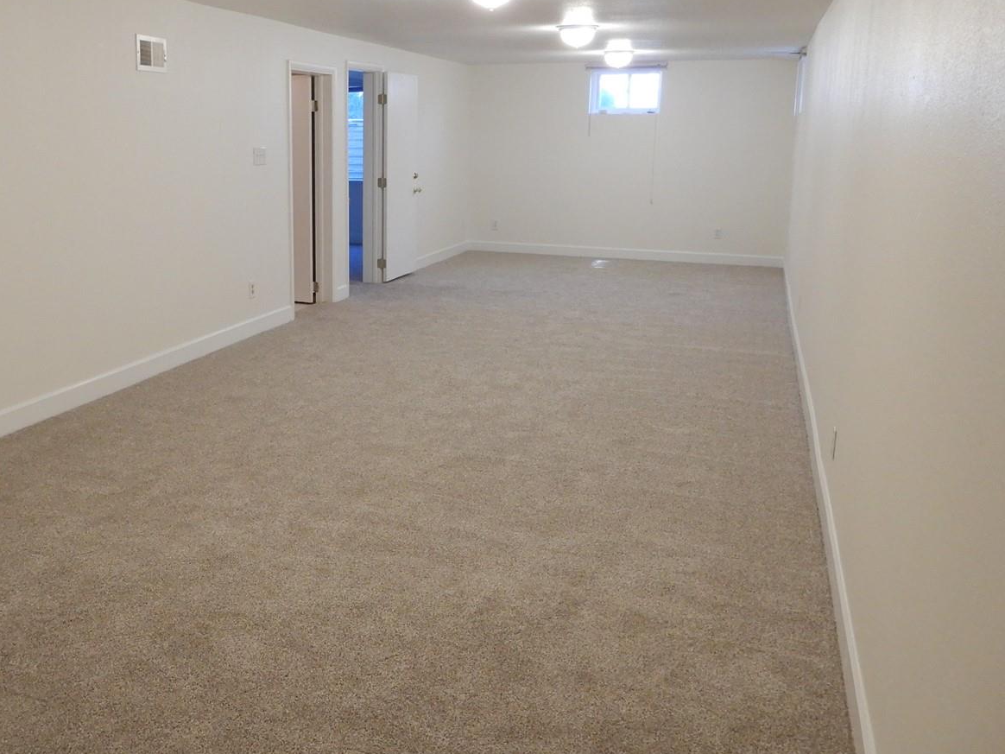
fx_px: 958
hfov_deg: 54.5
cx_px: 357
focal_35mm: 33
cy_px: 316
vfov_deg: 42.8
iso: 400
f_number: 3.4
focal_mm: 4.3
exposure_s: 1/30
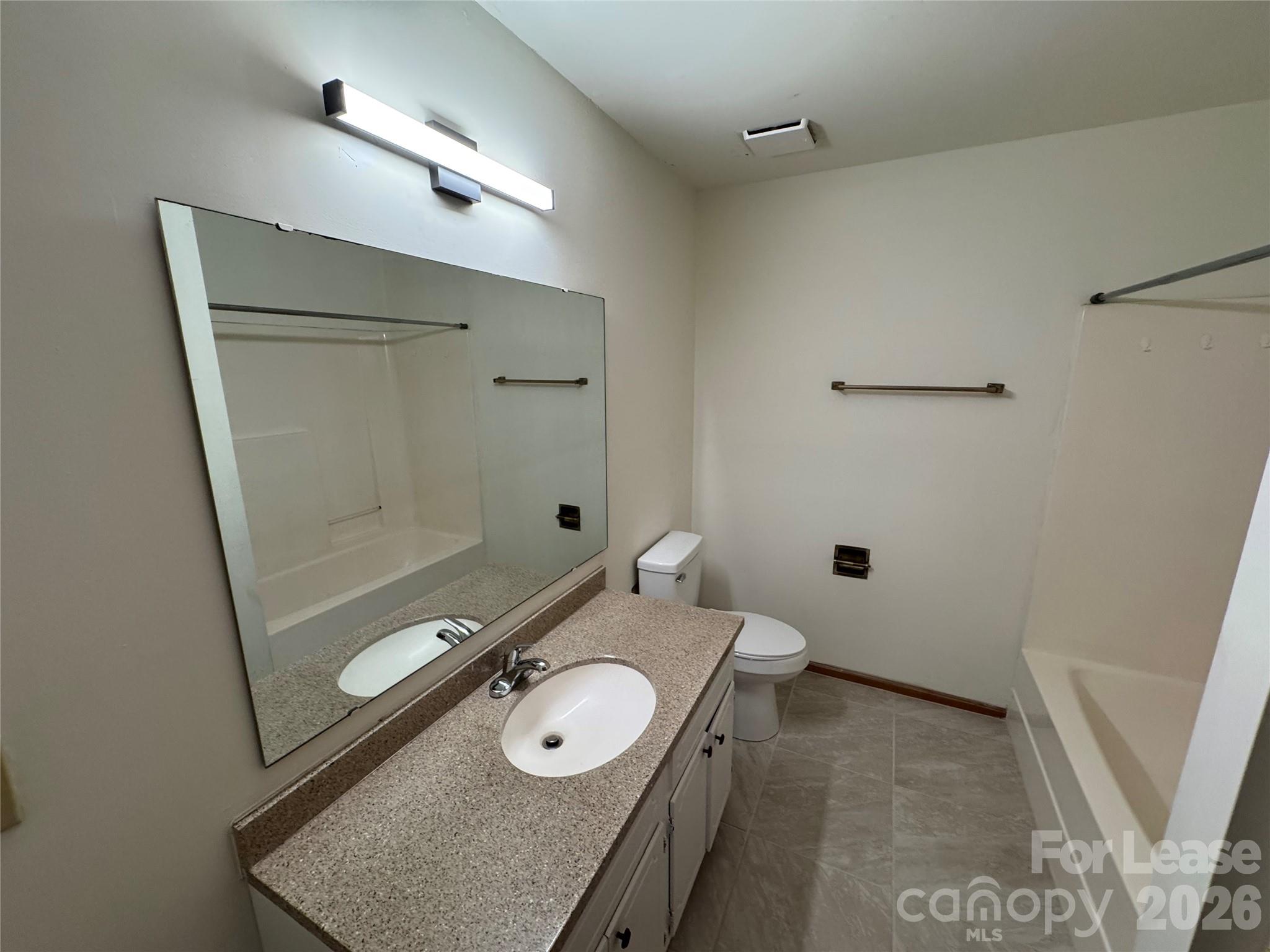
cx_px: 635
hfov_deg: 102.1
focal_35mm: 14
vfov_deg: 85.7
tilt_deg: -11.5
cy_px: 476
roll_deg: -0.1
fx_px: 514
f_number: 2.2
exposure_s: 1/120
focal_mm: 2.22
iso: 250
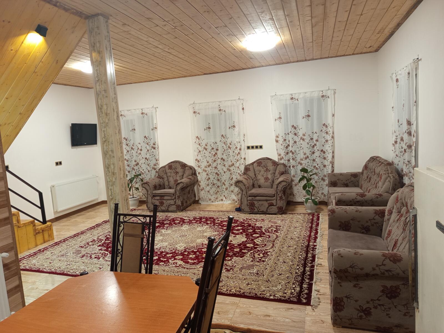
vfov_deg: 56.8
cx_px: 222
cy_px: 166
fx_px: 308
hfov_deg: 71.6
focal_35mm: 24
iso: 430
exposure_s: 1/33.3
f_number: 1.7
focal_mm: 5.24
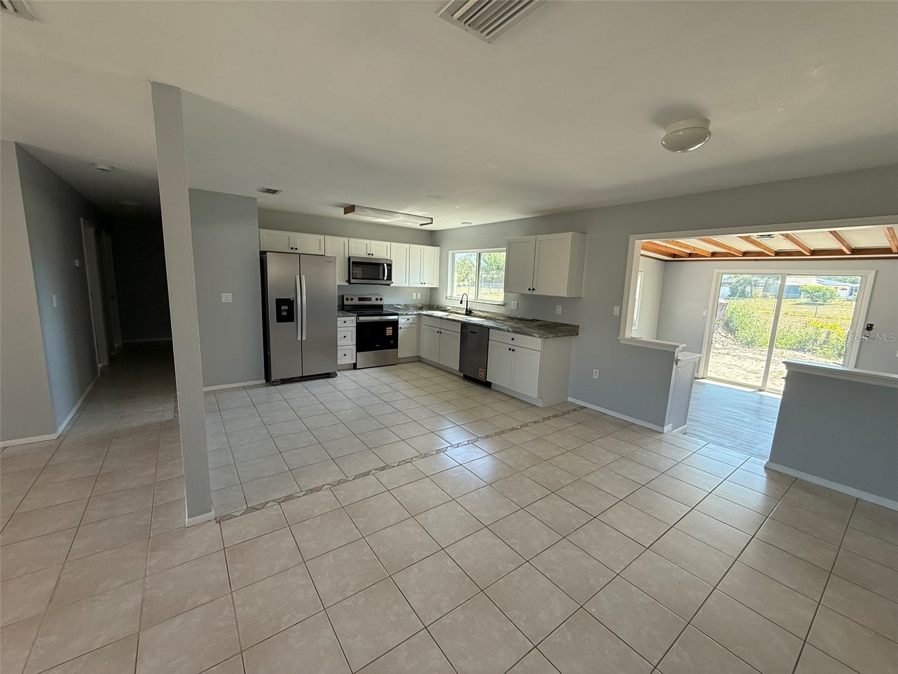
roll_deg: -2.6
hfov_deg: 102.1
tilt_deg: -8.4
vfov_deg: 85.7
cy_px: 337
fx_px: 363
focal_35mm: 14
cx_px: 449
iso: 125
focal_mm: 2.22
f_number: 2.2
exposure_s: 1/120
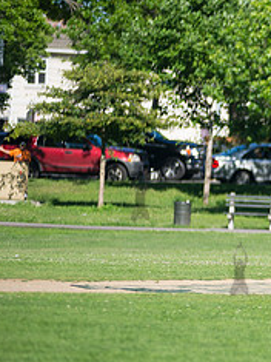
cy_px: 193
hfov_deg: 3.7
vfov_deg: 4.9
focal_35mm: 404
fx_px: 4221
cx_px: 437
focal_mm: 170
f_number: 2.8
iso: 200
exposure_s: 1/2500
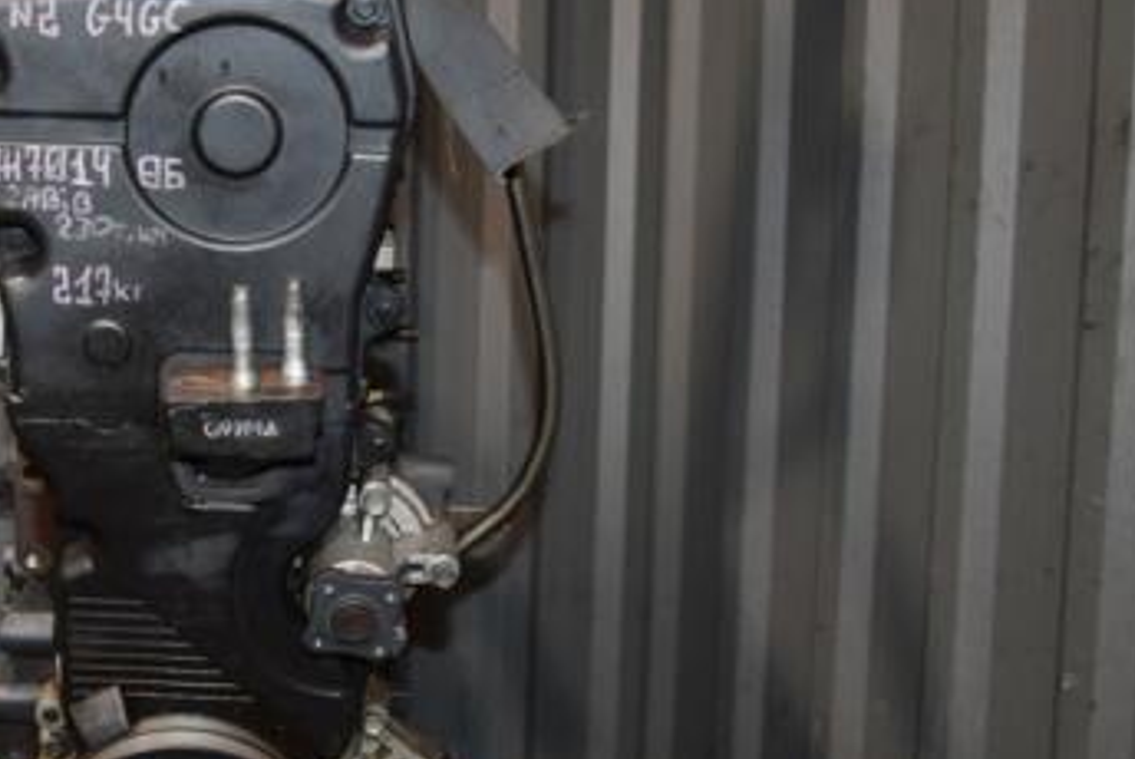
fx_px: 1731
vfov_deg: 24.7
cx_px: 247
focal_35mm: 55
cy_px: 409
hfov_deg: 35.3
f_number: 5
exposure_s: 1/60
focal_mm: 21
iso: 800
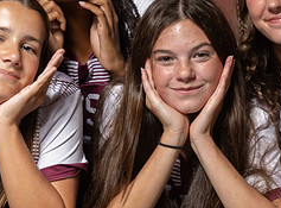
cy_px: 143
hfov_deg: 6.5
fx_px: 2462
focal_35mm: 305
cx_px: 158
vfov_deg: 4.8
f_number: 8
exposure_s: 1/160
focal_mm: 72
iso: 80
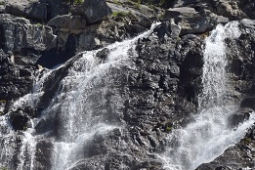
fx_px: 1955
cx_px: 78
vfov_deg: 5.0
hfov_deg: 7.5
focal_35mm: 276
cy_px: 143
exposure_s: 1/1250
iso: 200
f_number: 5.3
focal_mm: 80
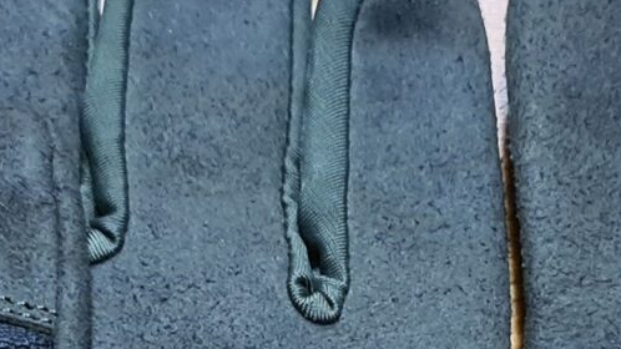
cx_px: 426
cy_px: 567
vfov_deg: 8.4
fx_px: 2305
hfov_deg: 15.3
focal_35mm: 140
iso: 640
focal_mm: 7
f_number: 1.8
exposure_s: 1/100
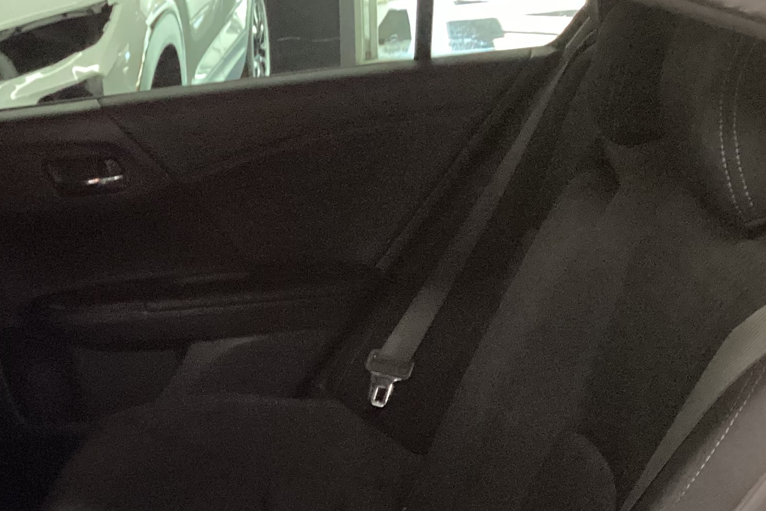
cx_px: 52
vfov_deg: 18.9
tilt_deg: -24.4
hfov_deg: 27.6
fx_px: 1489
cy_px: 511
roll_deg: +6.7
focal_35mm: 70
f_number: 2.4
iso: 400
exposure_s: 1/33
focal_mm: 3.3
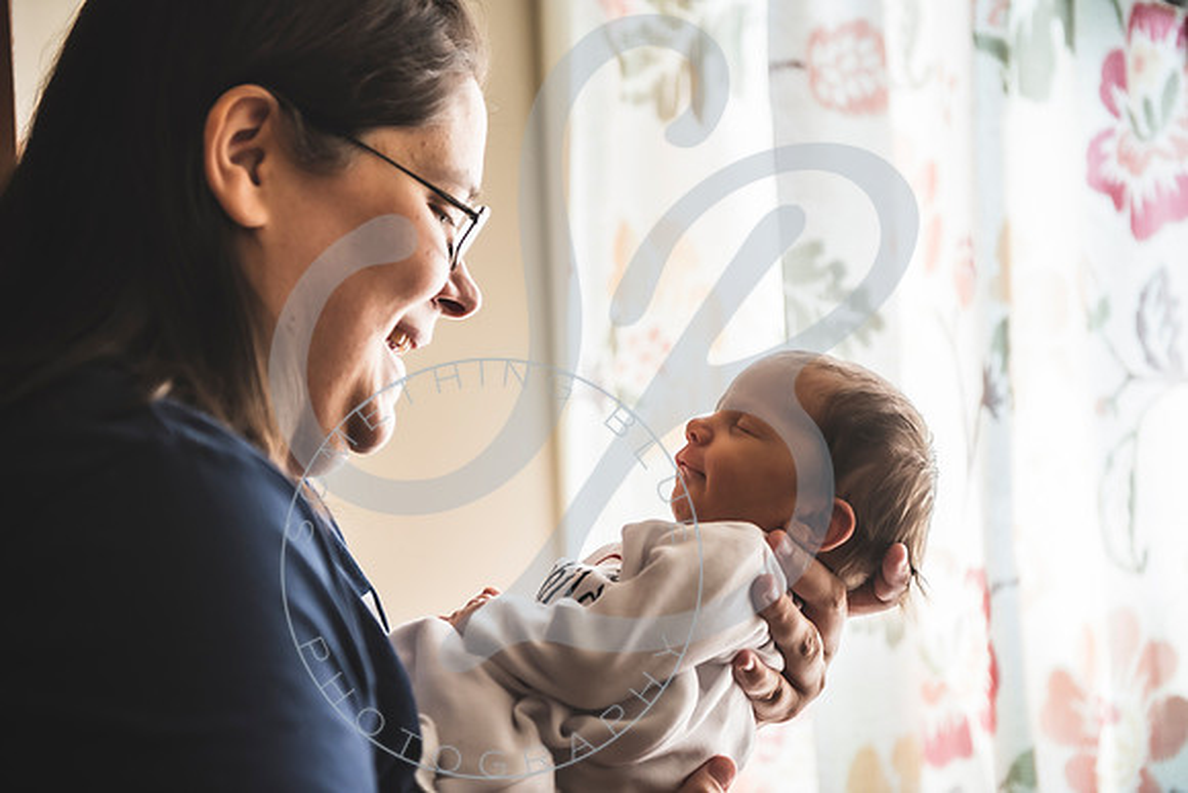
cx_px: 594
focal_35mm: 70
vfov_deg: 19.5
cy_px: 396
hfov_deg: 28.8
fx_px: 2310
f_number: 2.8
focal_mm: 70
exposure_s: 1/125
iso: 250
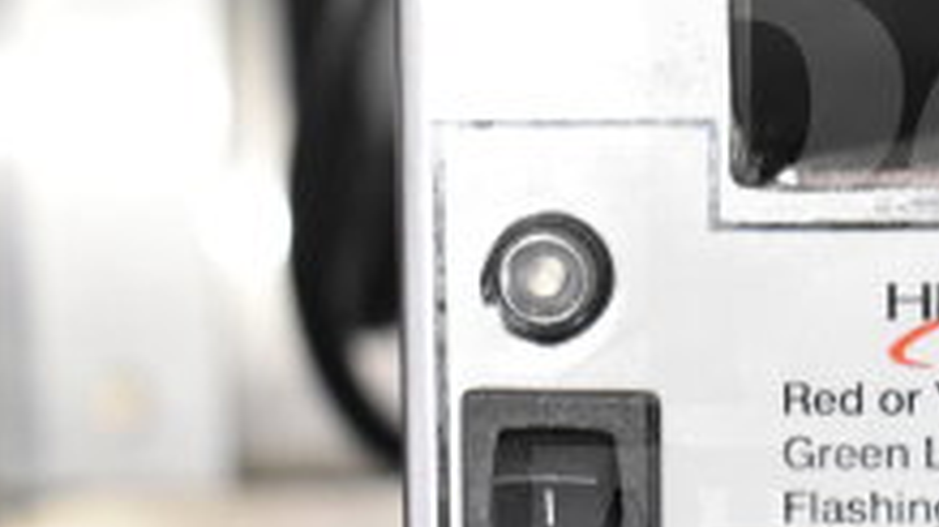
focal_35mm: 140
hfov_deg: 15.0
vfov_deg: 8.7
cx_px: 1012
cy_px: 311
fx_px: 3485
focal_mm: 32
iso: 3600
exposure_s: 1/50
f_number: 4.5
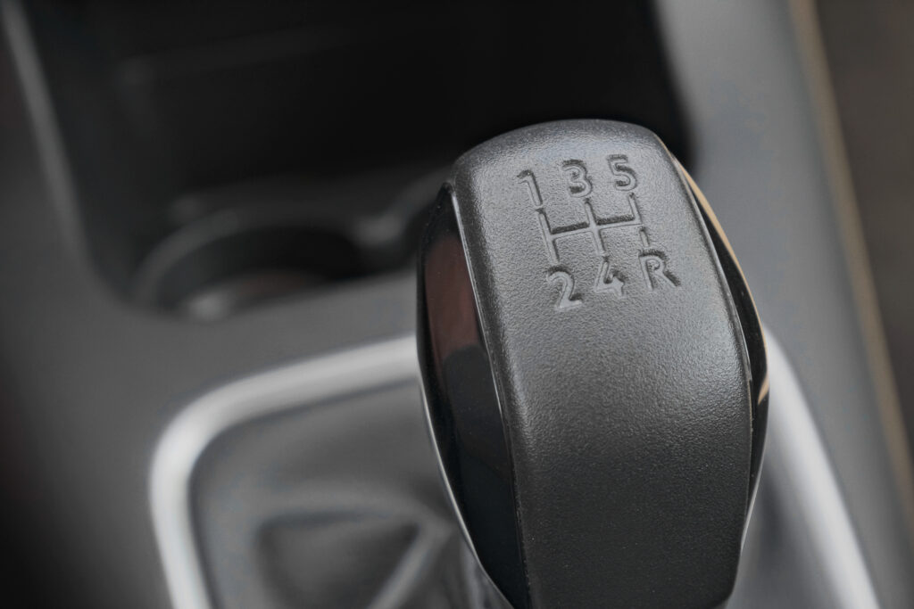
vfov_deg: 20.0
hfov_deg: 29.7
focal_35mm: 68
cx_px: 457
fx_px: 1727
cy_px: 304
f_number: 5.6
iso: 2000
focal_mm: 45
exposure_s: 1/160
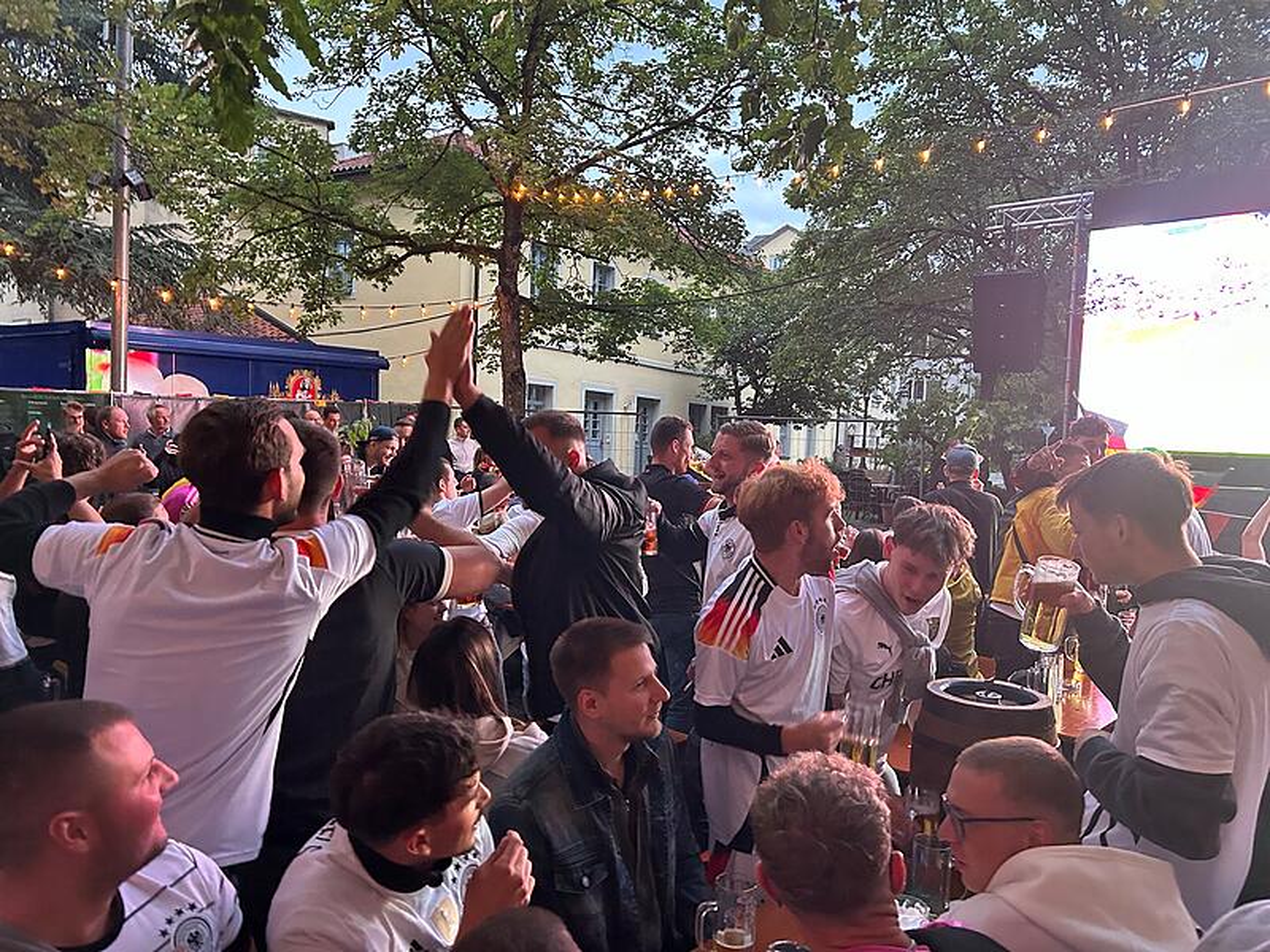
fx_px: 954
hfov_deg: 67.3
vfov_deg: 53.1
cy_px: 476
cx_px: 635
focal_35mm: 26
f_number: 1.5
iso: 400
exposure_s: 1/50
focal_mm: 5.7
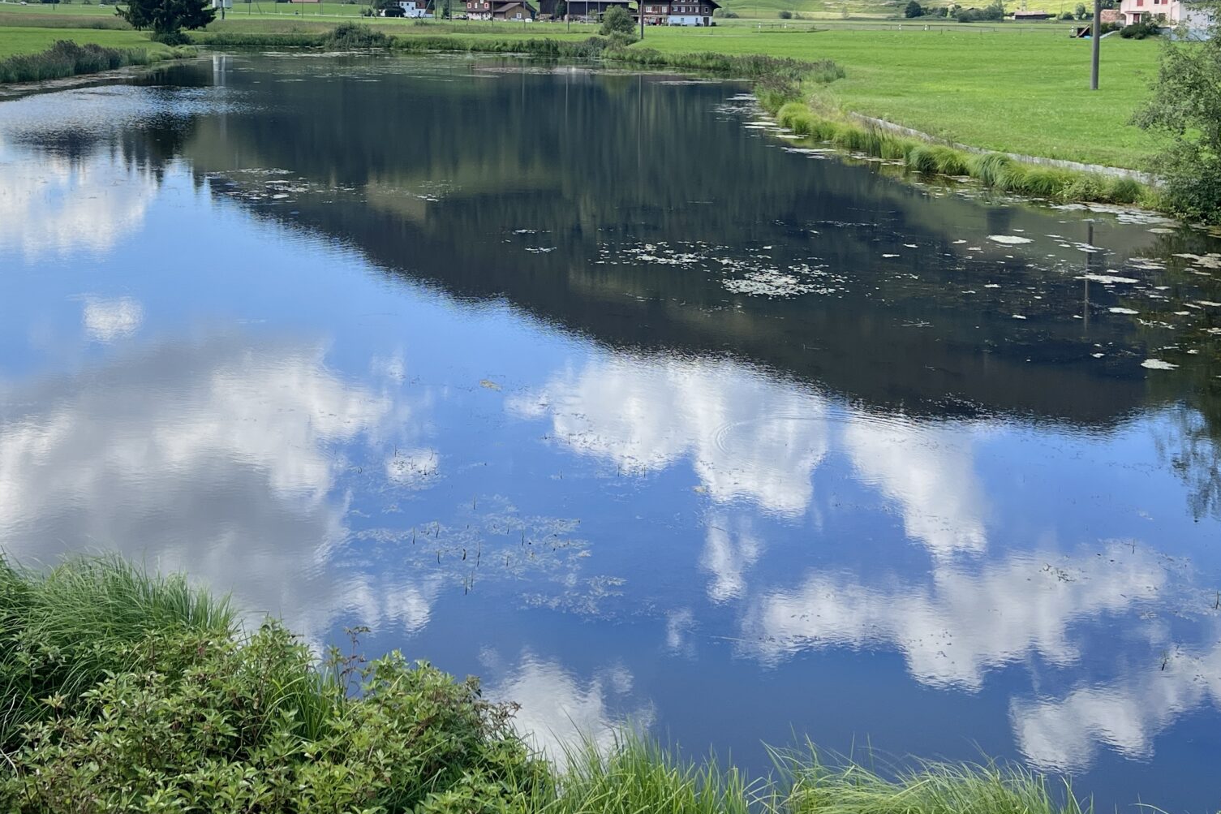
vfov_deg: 28.3
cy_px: 102
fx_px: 1560
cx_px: 531
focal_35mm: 46
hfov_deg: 42.7
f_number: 1.5
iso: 50
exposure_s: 1/2457
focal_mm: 5.7
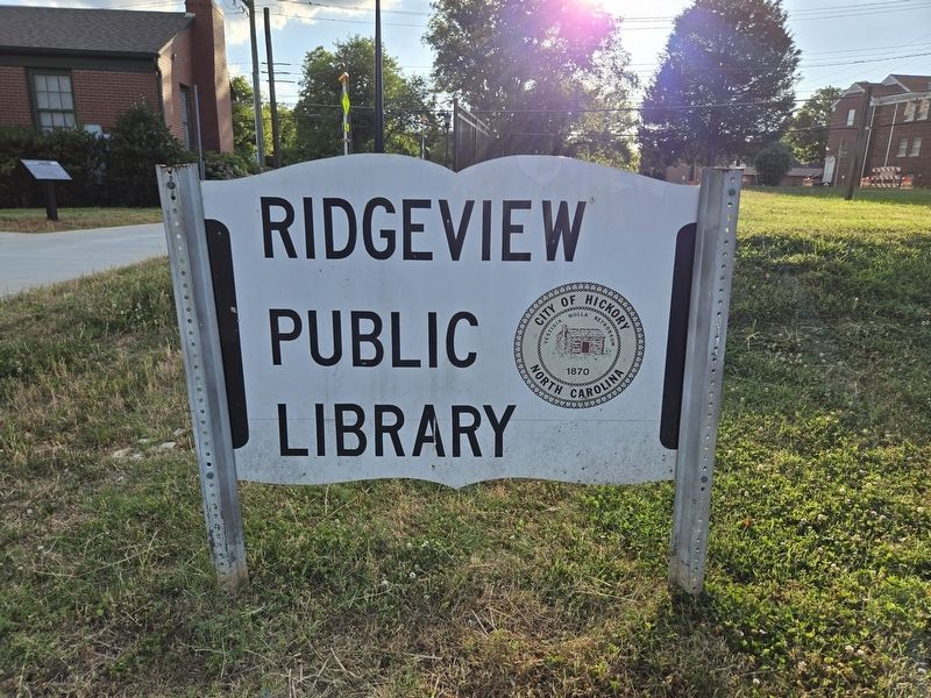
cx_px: 466
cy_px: 349
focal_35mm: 23
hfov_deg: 73.9
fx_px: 619
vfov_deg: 58.9
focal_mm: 5.4
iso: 25
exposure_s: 1/1347
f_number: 1.8
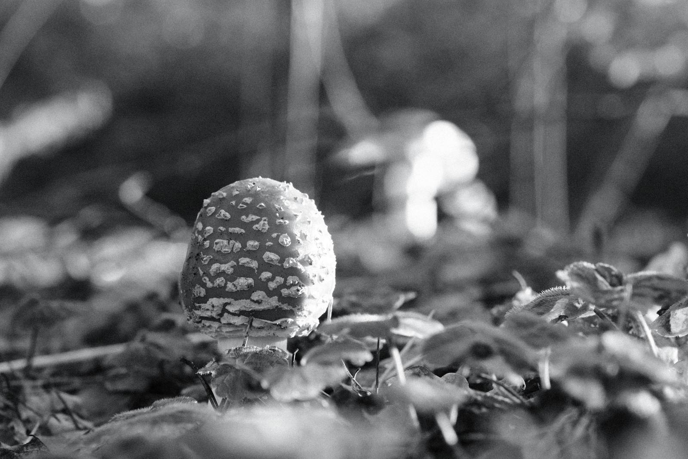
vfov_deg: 11.4
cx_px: 344
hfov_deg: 17.1
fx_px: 2293
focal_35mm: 120
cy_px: 230
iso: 3200
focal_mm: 80
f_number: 5.6
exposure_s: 1/240
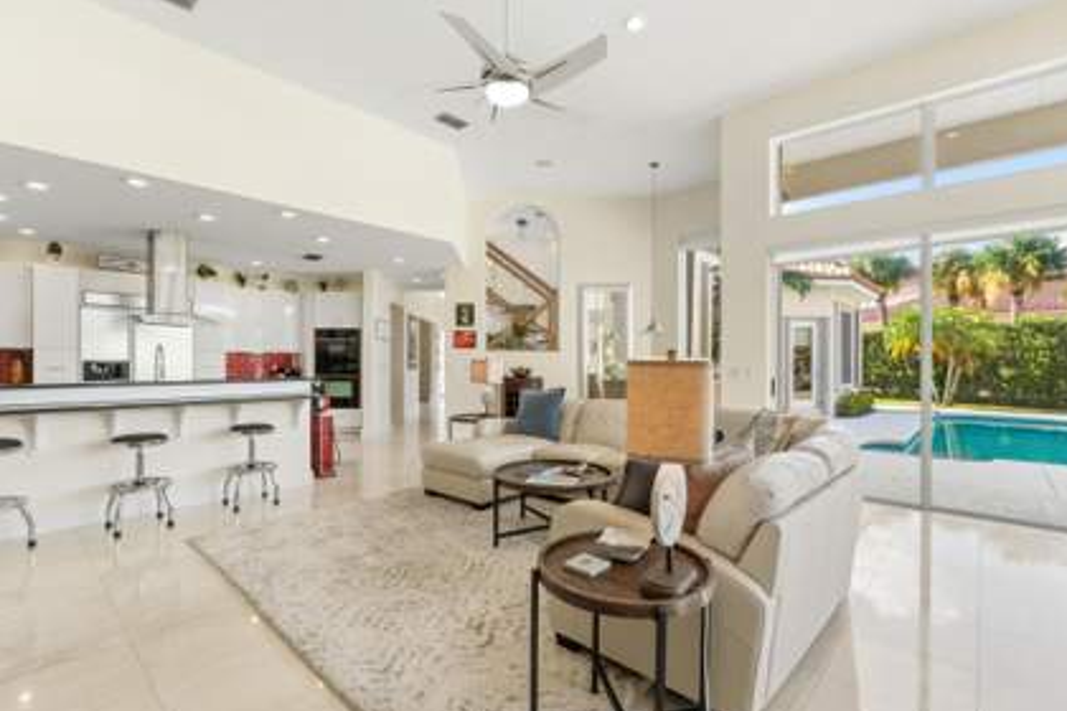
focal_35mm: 16
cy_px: 362
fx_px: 474
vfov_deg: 73.7
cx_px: 526
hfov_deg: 96.7
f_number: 9
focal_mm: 14
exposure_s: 1/20
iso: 250
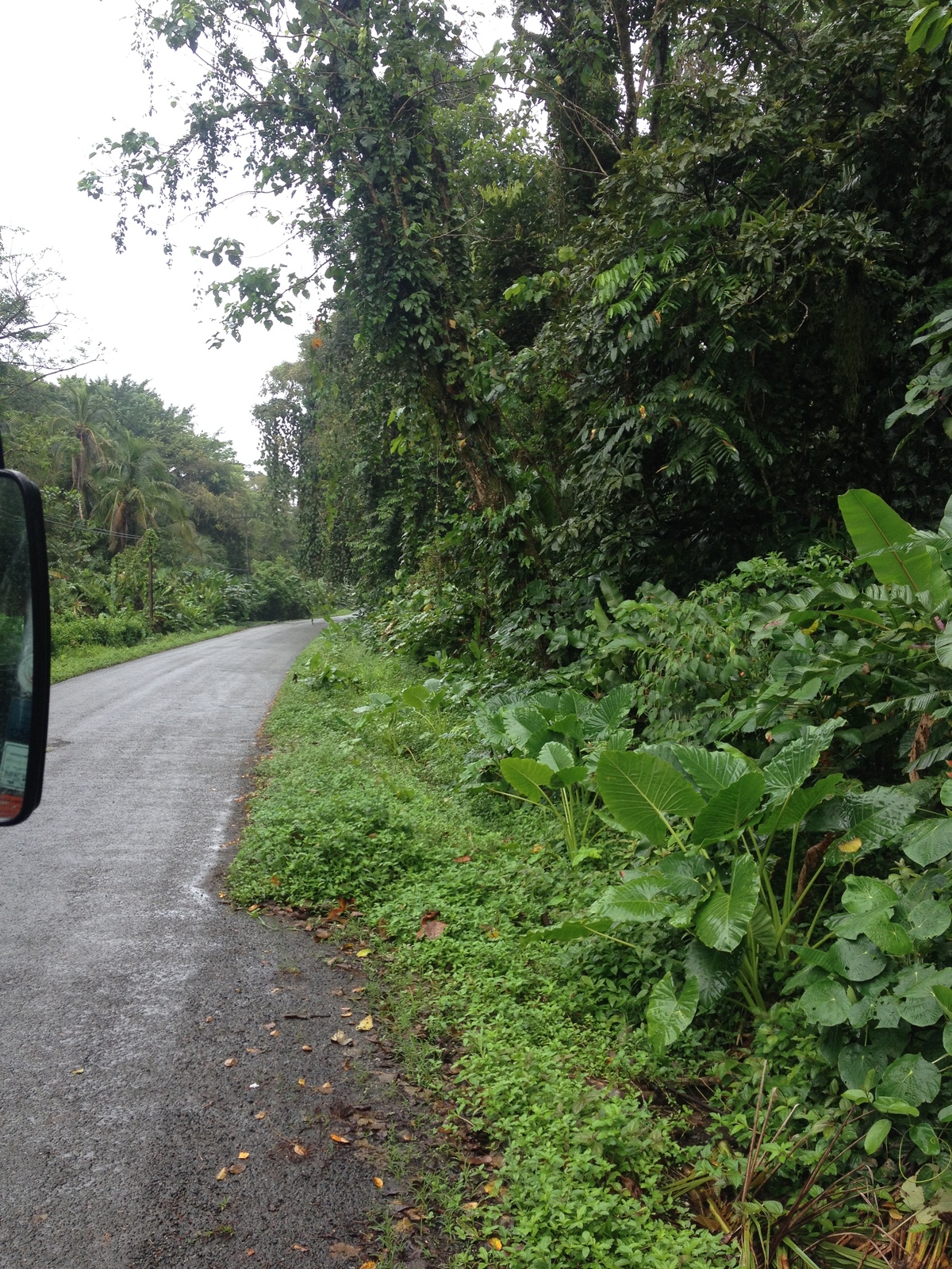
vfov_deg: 52.6
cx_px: 476
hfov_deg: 40.7
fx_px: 1283
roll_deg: +1.0
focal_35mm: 35
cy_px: 634
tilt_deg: -3.6
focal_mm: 4.28
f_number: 2.4
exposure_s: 1/227
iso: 50
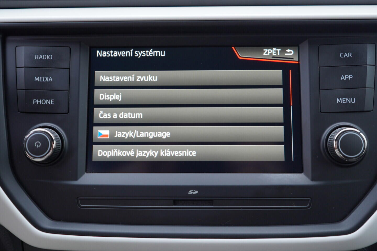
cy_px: 126
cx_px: 188
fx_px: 377
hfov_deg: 53.1
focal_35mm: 36
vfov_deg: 36.9
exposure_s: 1/40
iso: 125
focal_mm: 24
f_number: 2.8
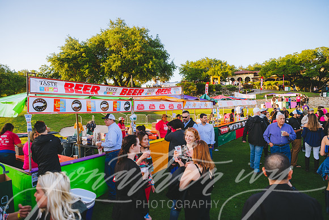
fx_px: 219
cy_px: 110
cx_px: 164
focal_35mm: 24
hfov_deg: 73.7
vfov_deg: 53.2
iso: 64
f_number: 3.5
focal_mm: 24
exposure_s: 1/160
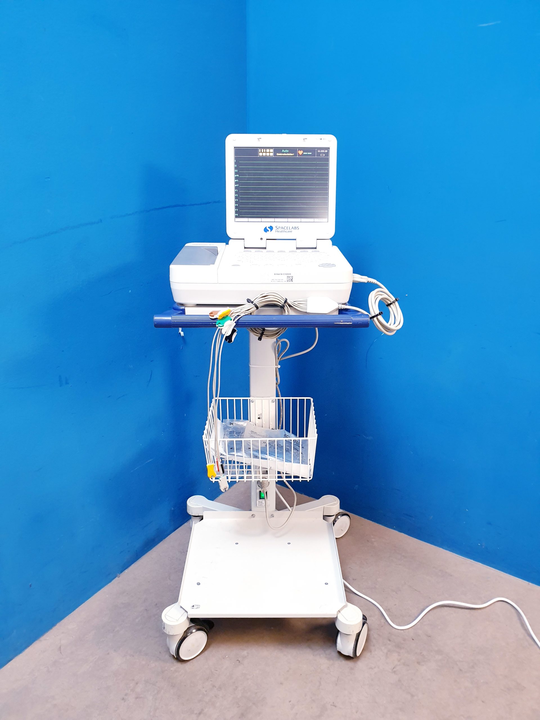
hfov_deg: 53.1
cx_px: 270
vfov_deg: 67.3
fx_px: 541
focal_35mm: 26
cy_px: 360
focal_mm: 4.3
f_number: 2.4
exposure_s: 1/33
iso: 250
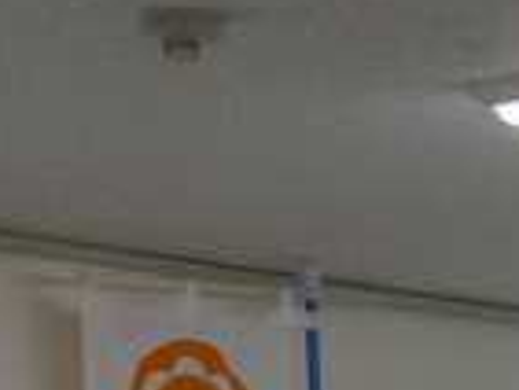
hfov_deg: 5.2
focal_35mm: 382
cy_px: 743
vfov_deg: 3.9
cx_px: 571
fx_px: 5732
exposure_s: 1/80
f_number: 4.8
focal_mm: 15
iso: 200
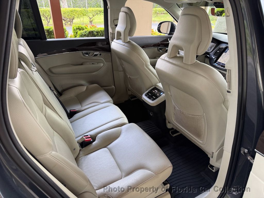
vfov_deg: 56.8
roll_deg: -0.7
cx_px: 132
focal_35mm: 24
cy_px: 99
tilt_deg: -25.8
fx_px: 183
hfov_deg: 71.6
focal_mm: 6.76
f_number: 1.78
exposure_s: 1/121
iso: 160
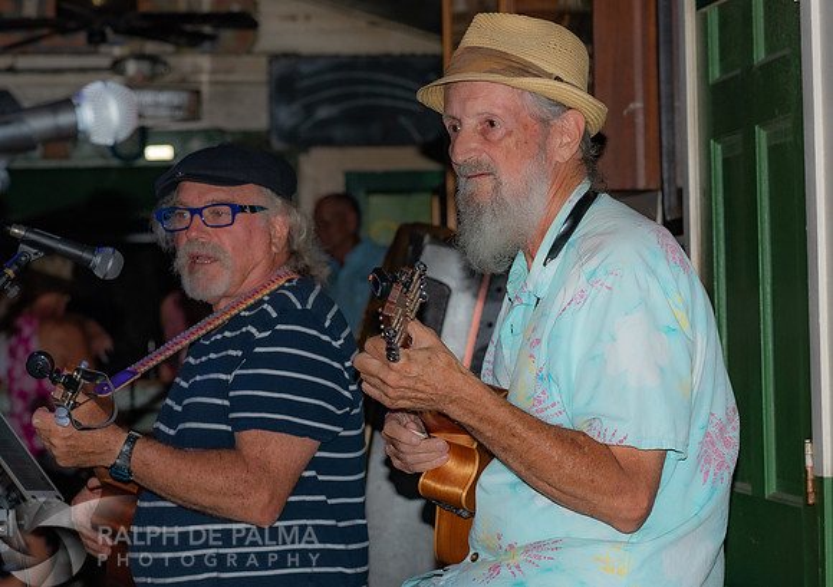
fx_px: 2592
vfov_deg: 12.9
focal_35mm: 110
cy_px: 317
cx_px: 507
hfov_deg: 18.2
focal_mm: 85
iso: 800
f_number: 5.6
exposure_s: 1/160
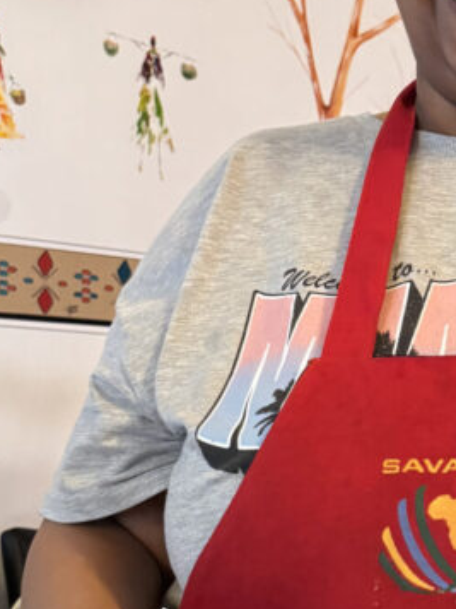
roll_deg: -2.7
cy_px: 467
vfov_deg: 27.7
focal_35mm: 69
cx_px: 417
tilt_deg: -2.8
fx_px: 1212
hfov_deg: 20.8
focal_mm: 6.76
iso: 800
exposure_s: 1/33
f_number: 1.78
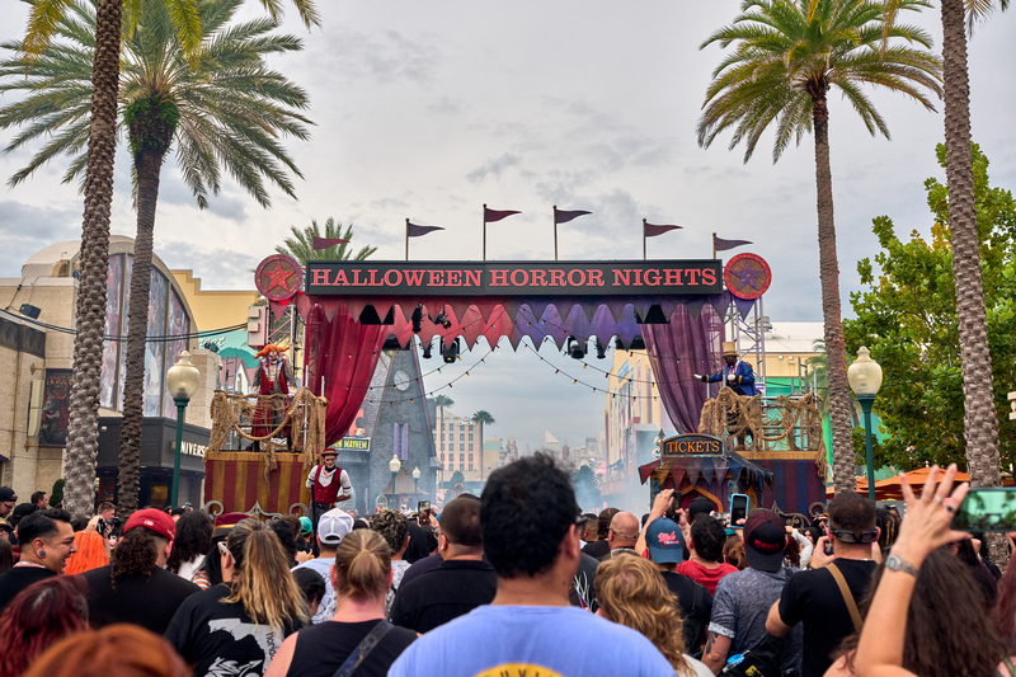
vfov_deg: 36.9
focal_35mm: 36
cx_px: 508
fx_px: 1016
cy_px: 338
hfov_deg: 53.1
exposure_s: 1/800
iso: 800
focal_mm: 36
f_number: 4.5
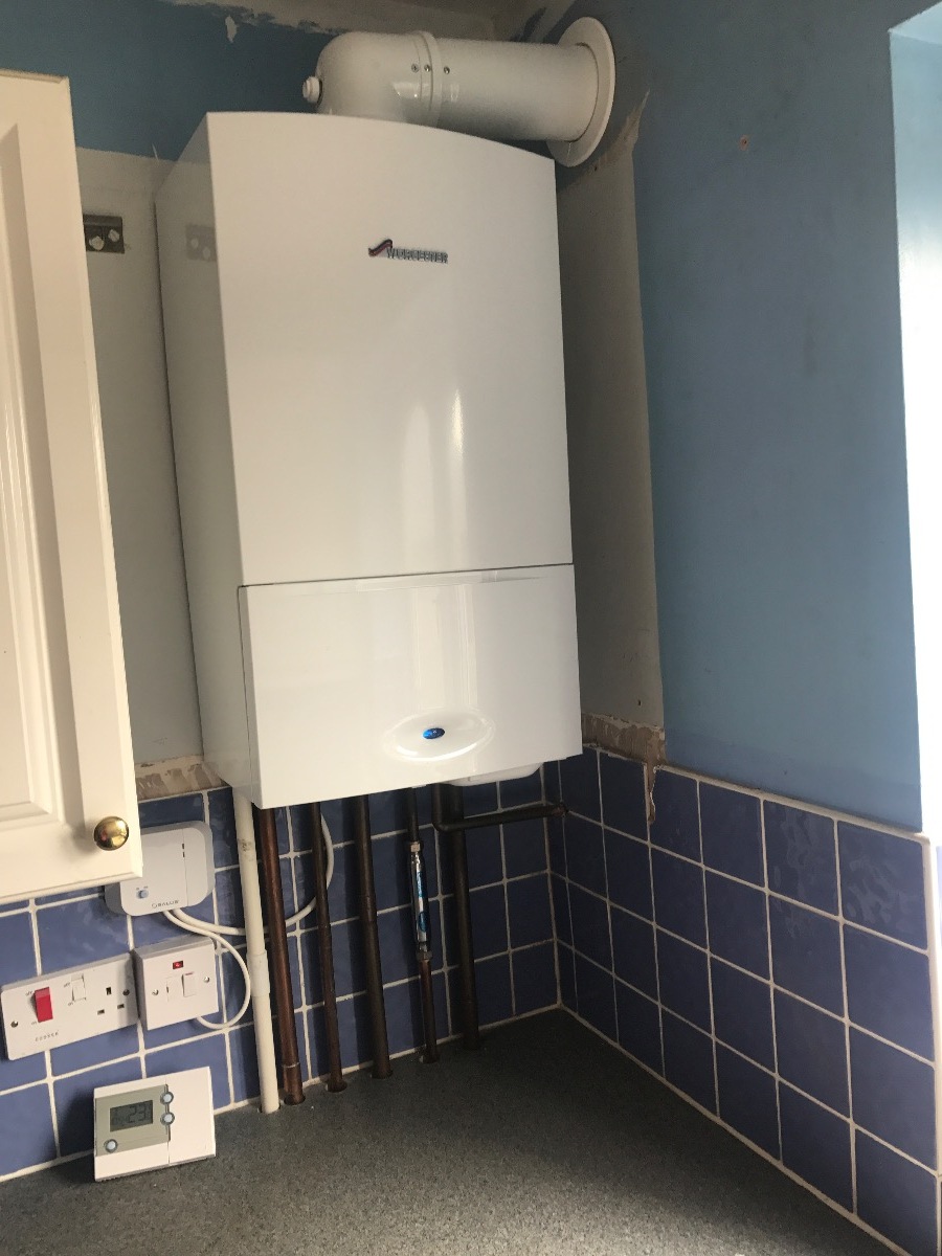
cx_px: 471
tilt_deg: -5.8
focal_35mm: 28
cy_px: 628
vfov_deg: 63.4
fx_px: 1016
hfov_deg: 49.7
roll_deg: +4.4
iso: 32
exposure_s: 1/100
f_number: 1.8
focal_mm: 3.99
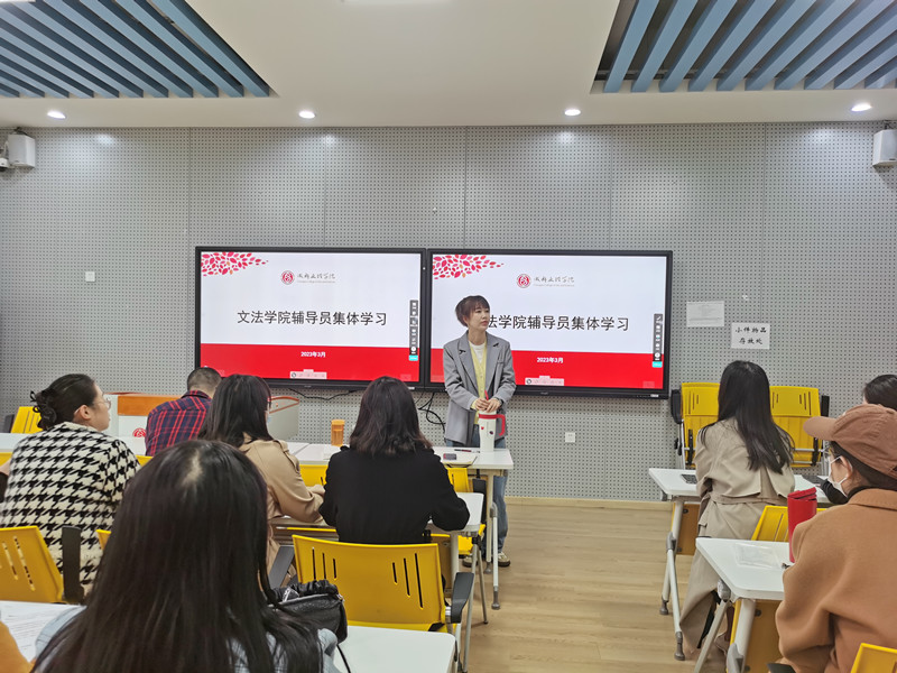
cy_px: 336
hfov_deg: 65.3
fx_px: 700
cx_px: 448
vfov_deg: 51.4
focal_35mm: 27
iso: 125
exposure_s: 1/100
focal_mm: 5.58
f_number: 1.8
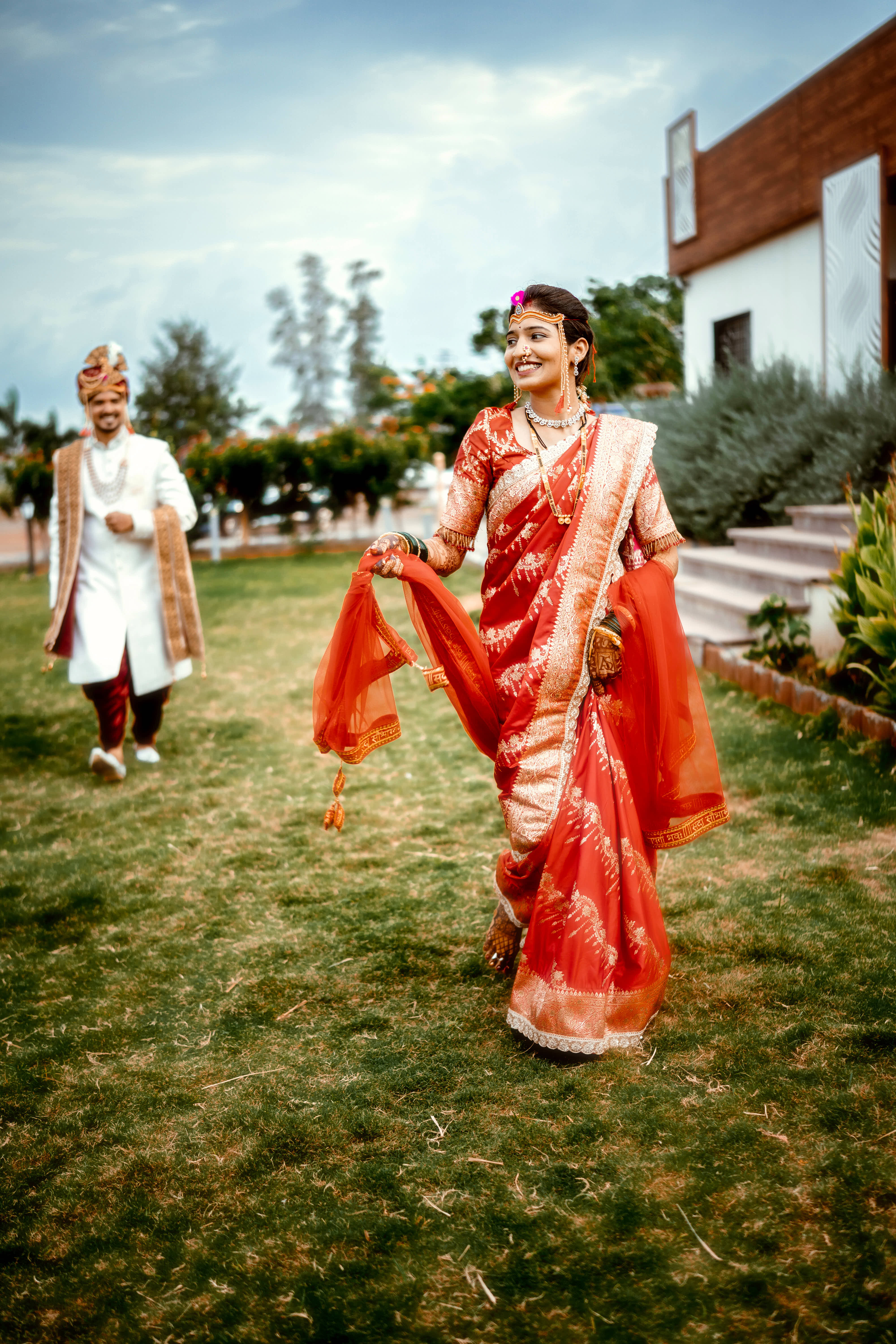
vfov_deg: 54.4
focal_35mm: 35
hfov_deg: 37.9
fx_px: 1307
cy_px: 672
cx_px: 448
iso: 100
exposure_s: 1/1600
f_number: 1.4
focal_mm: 35
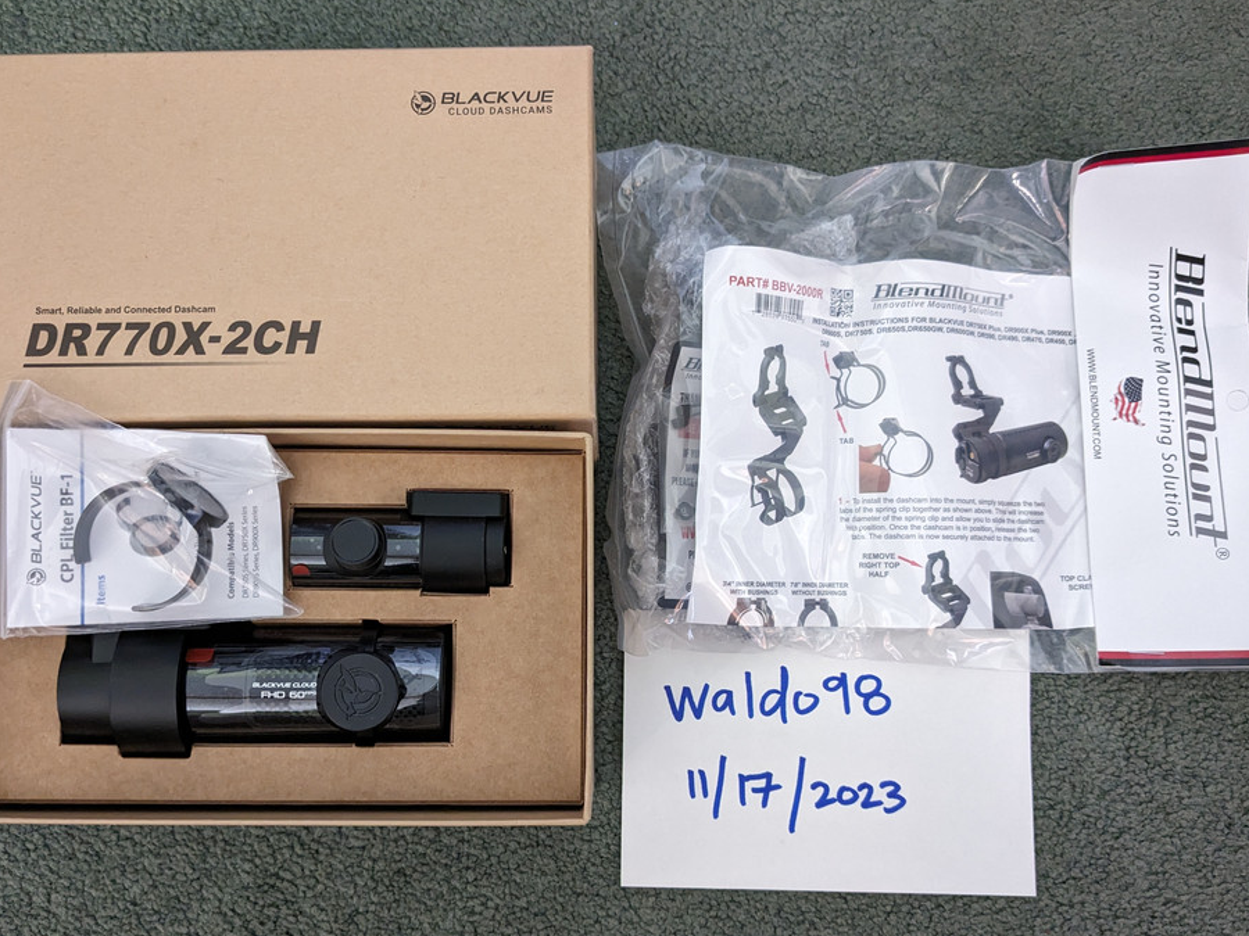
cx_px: 593
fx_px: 1155
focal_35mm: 32
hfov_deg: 56.8
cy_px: 502
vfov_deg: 44.1
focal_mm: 4.38
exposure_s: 1/24
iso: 576
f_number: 1.73
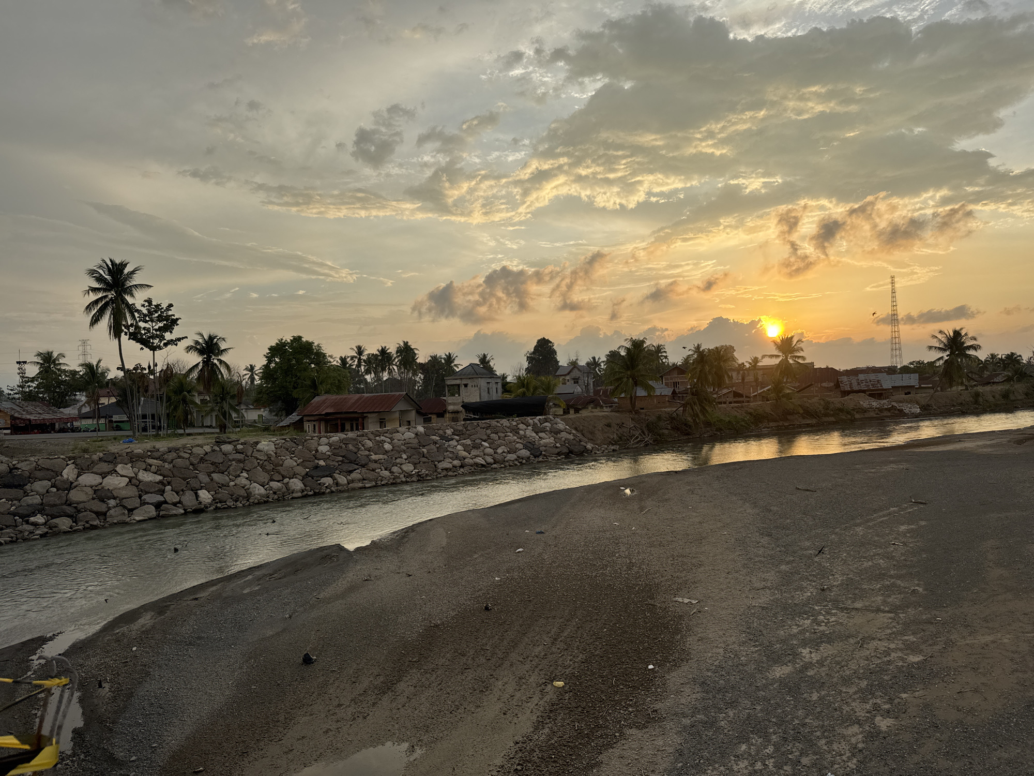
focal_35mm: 24
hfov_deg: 71.6
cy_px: 388
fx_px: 717
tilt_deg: +1.1
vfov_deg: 56.8
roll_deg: +2.5
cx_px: 517
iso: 80
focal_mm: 6.76
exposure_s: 1/3597
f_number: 1.78
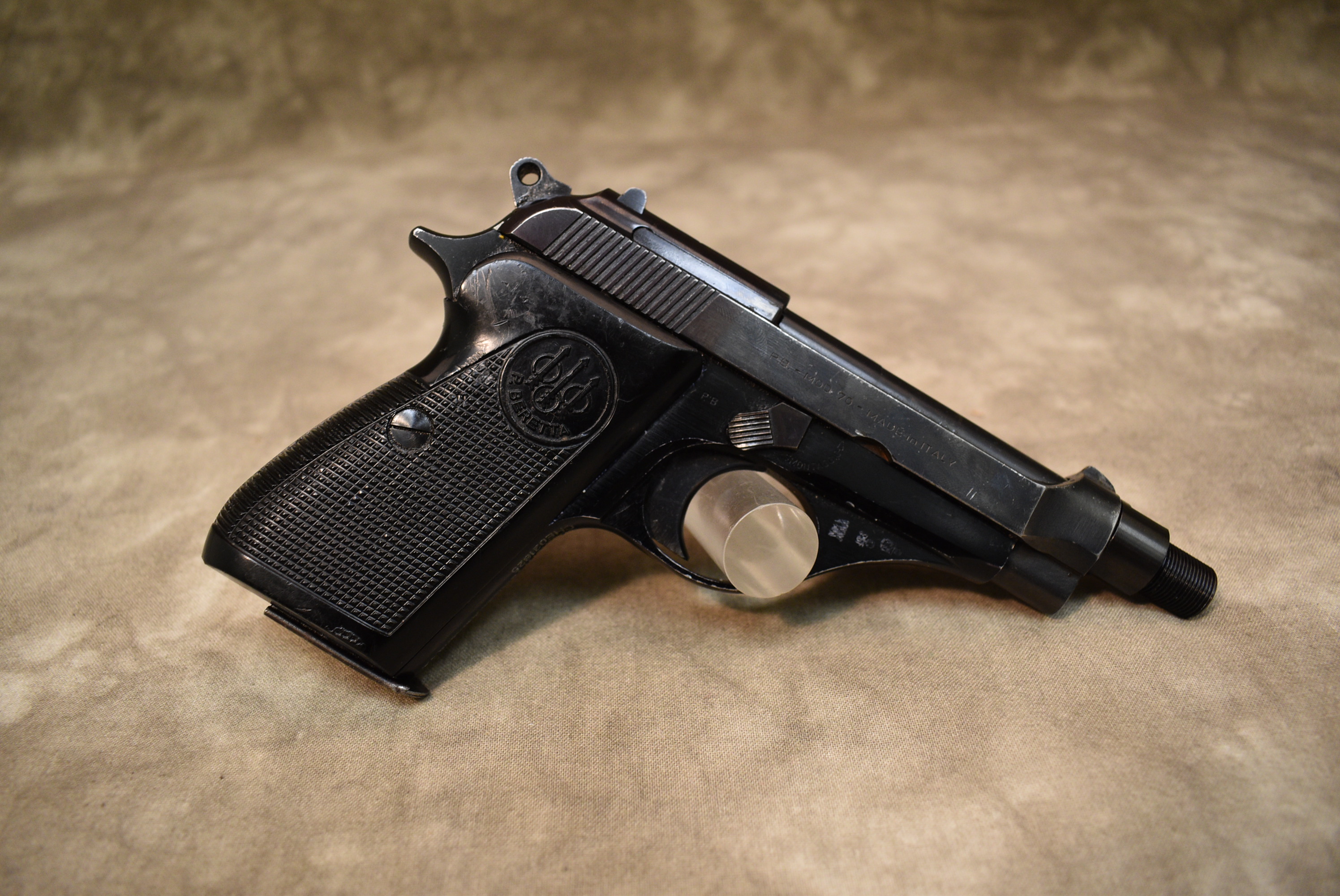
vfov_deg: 48.0
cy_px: 448
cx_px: 670
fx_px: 1006
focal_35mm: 27
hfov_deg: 67.3
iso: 800
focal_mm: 18
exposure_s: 1/60
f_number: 4.5
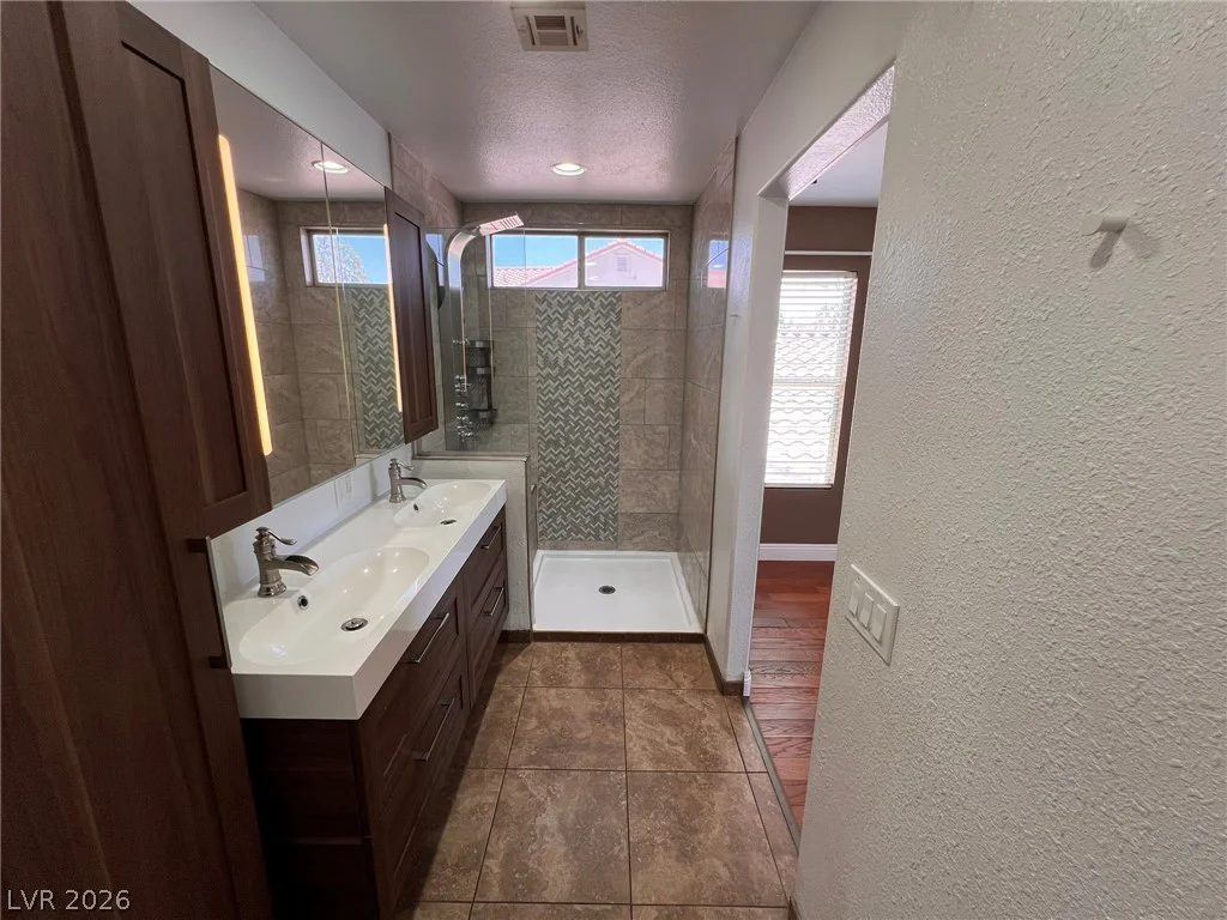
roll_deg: -1.0
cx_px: 614
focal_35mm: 13
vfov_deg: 89.9
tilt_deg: -13.3
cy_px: 460
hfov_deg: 106.2
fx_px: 461
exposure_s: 1/120
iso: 100
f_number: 1.8
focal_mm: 1.57
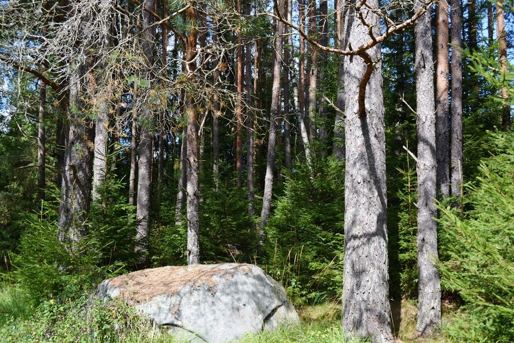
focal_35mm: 45
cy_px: 172
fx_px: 642
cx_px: 257
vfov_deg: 29.9
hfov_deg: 43.6
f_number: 6.3
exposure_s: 1/160
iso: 100
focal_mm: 30
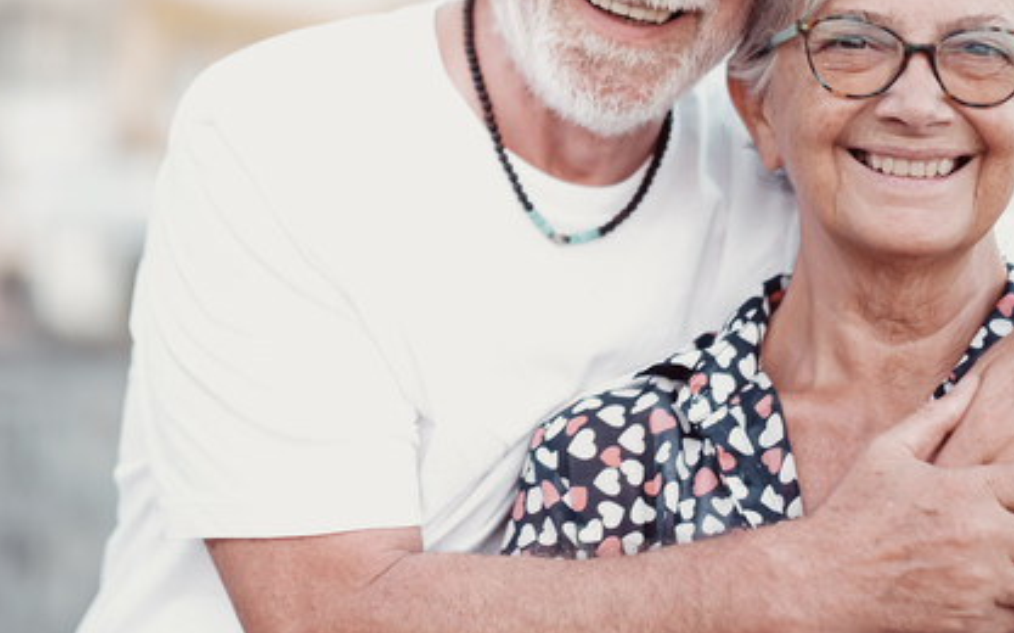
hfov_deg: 15.9
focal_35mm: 131
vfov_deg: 10.0
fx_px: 3618
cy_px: 136
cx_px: 328
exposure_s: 1/125
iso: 100
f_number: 1.2
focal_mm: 56
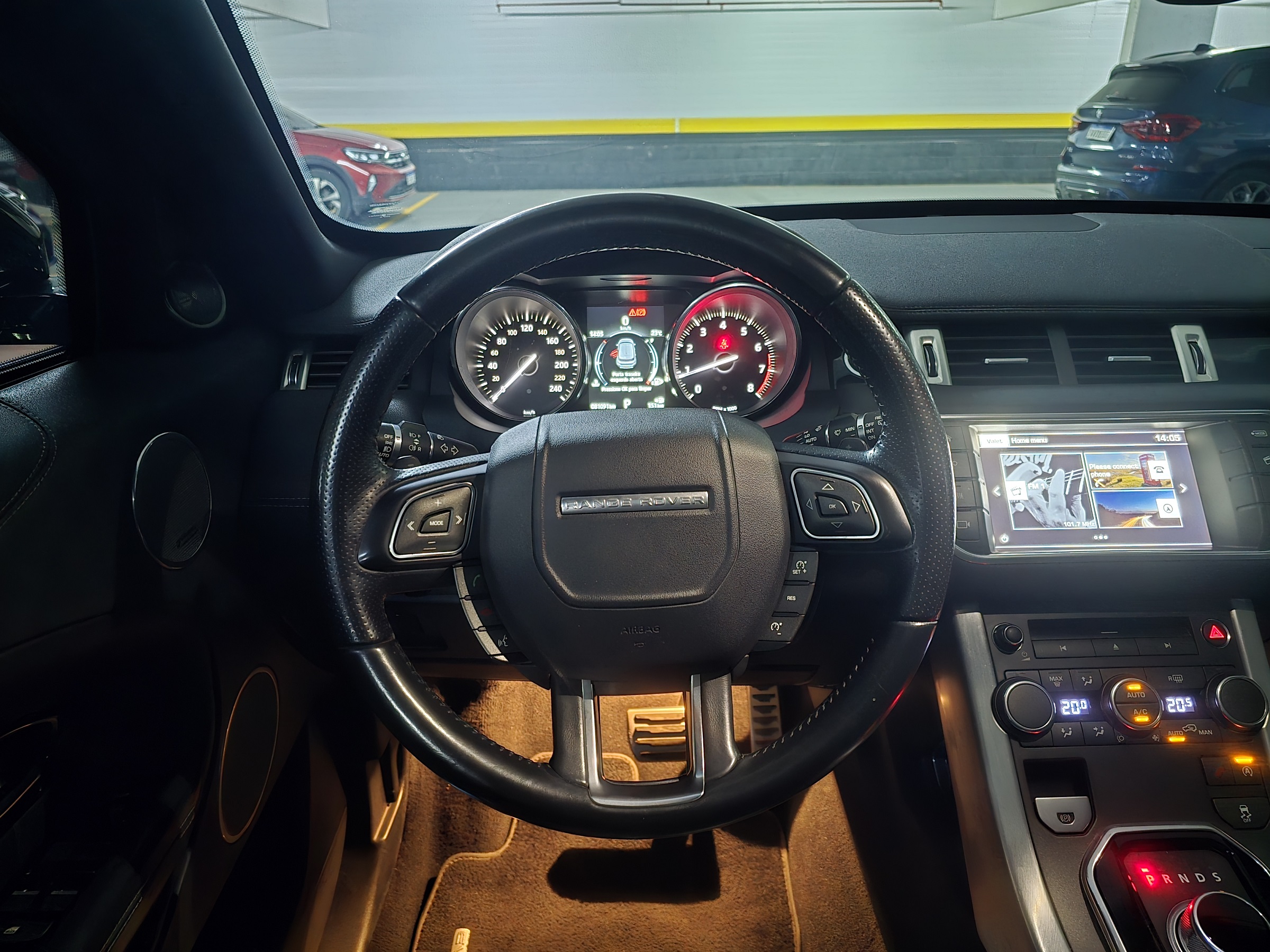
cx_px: 635
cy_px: 476
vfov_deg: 58.9
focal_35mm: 23
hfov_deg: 73.9
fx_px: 844
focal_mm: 6.3
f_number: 1.7
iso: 3200
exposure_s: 1/15
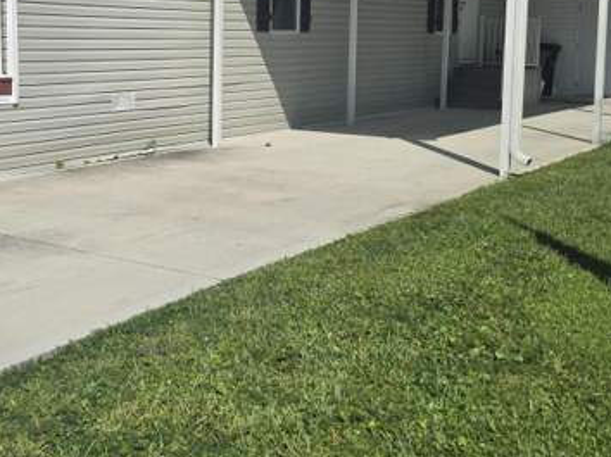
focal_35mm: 52
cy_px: 133
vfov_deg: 27.7
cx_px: 136
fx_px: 917
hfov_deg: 35.8
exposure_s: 1/7939
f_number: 1.7
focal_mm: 6.25
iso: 50
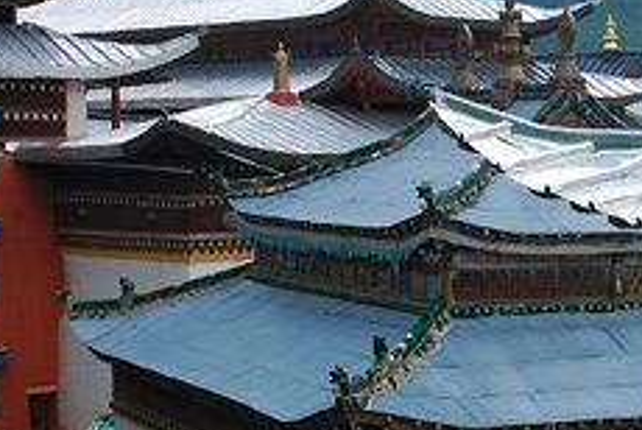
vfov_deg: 13.7
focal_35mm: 100
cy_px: 226
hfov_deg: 19.6
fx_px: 1790
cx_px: 664
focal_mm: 27
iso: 100
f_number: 8
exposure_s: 1/100
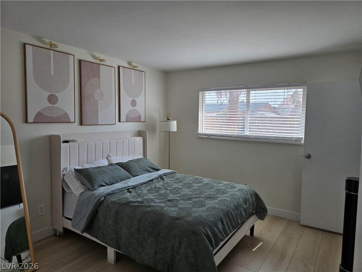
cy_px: 136
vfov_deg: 58.9
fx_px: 241
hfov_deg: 73.9
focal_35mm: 23
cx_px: 181
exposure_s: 1/883
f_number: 1.8
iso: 80
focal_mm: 5.4
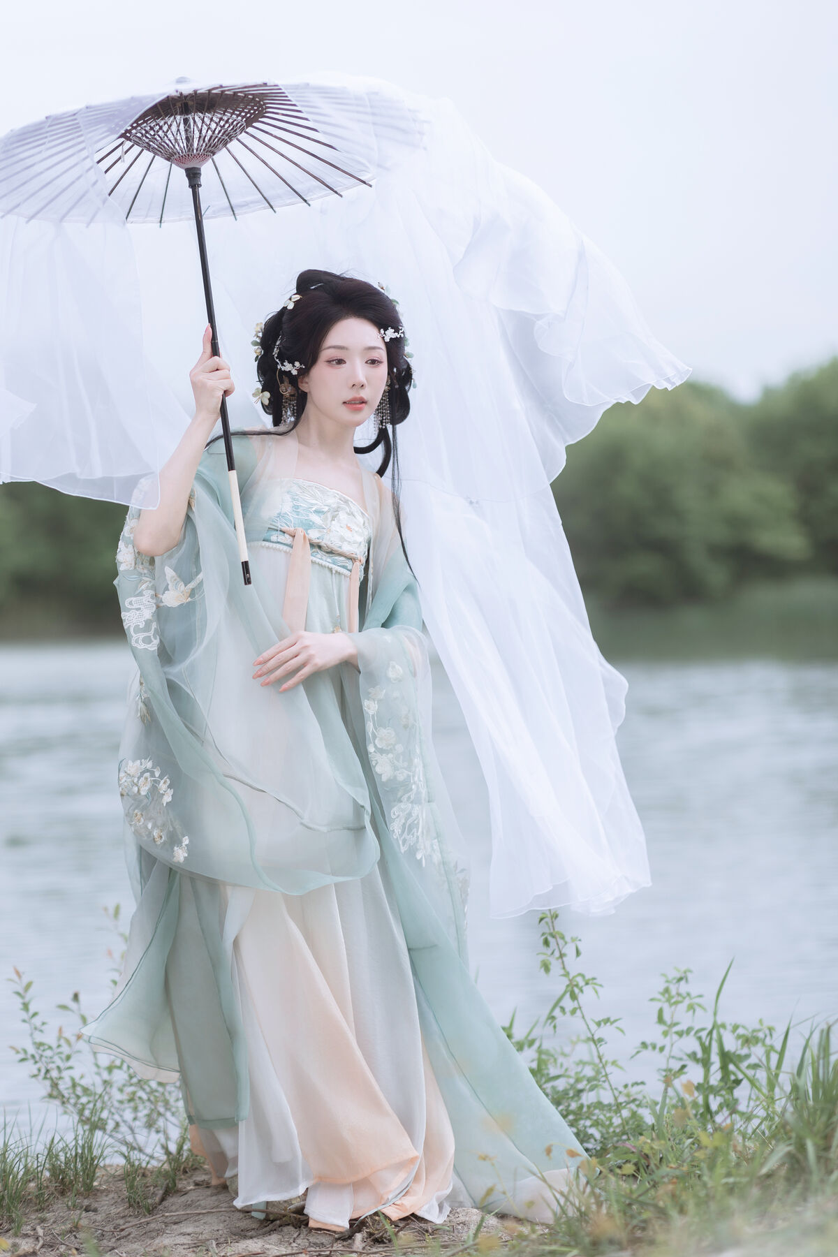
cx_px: 419
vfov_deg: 23.9
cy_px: 628
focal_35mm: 85
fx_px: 2968
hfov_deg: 16.1
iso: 100
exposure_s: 1/1600
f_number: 2
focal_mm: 85
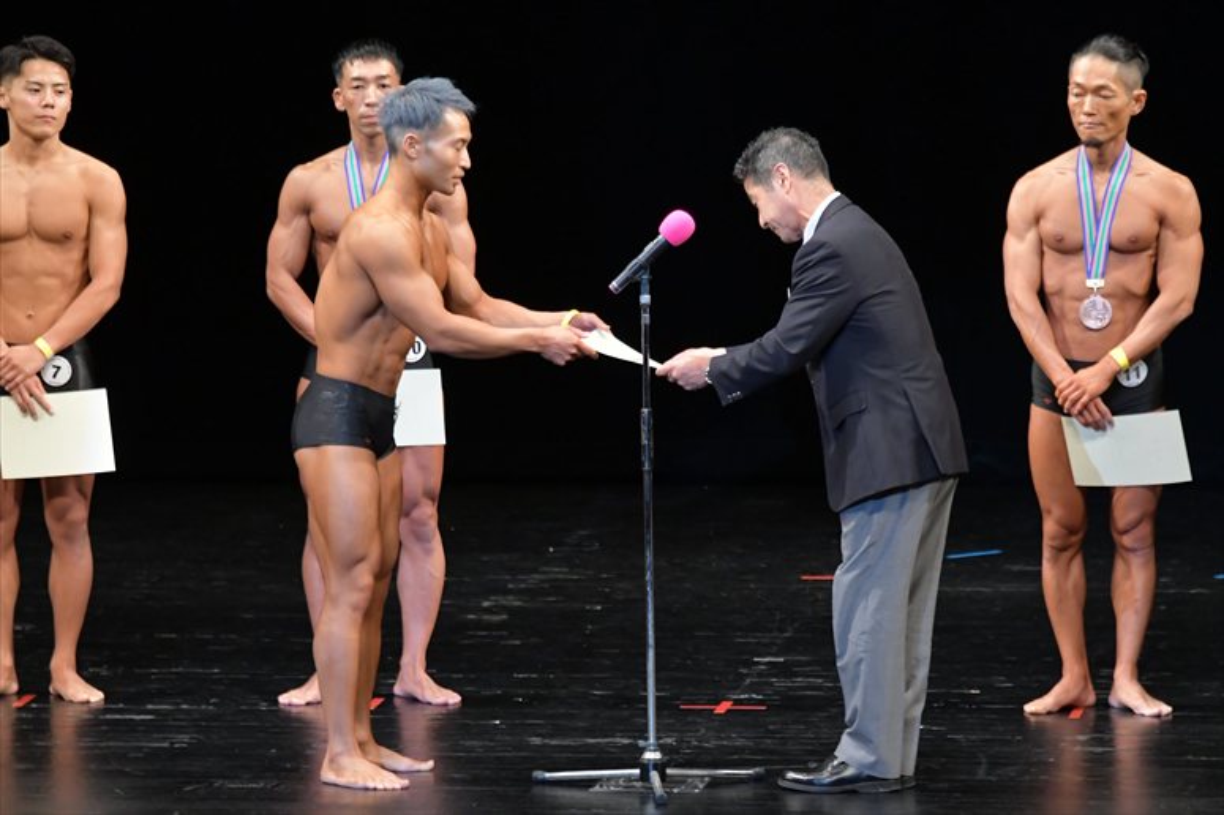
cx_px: 612
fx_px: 9176
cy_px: 408
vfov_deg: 5.1
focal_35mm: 270
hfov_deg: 7.6
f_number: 5.6
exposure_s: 1/400
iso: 3200
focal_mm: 180
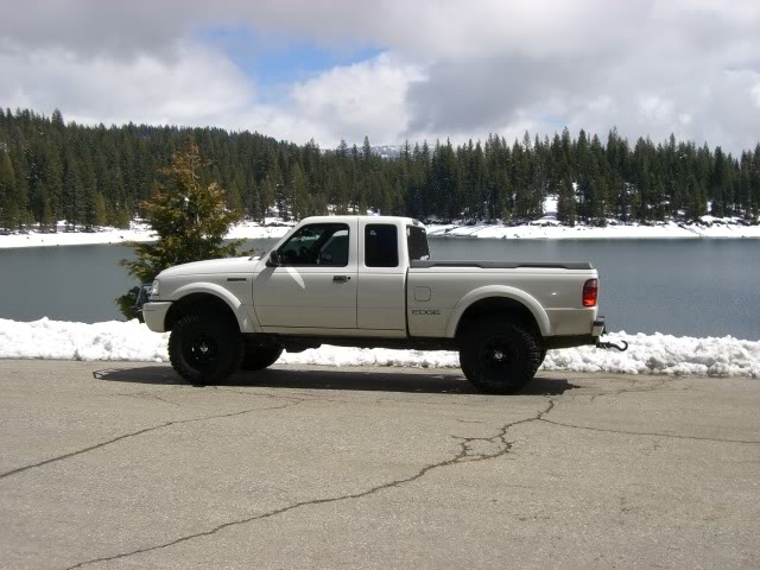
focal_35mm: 47
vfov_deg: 30.9
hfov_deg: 40.4
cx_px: 380
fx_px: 1032
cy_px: 285
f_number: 4.8
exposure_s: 1/1250
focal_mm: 7.6
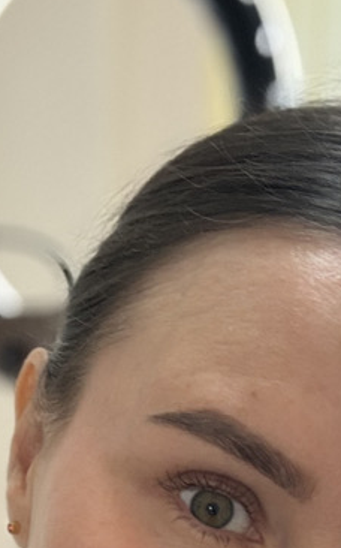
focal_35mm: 87
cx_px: 241
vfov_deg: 21.6
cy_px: 707
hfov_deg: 14.9
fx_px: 1297
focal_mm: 2.69
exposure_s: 1/50
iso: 125
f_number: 1.9
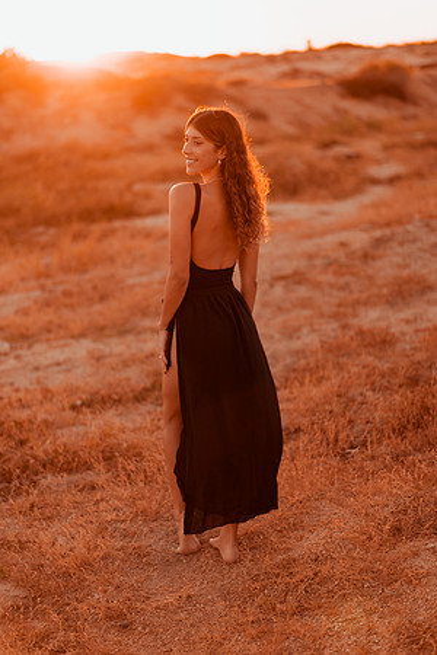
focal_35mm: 58
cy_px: 328
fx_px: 1056
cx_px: 218
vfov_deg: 34.5
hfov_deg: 23.4
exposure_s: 1/1600
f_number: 1.4
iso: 100
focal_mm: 58
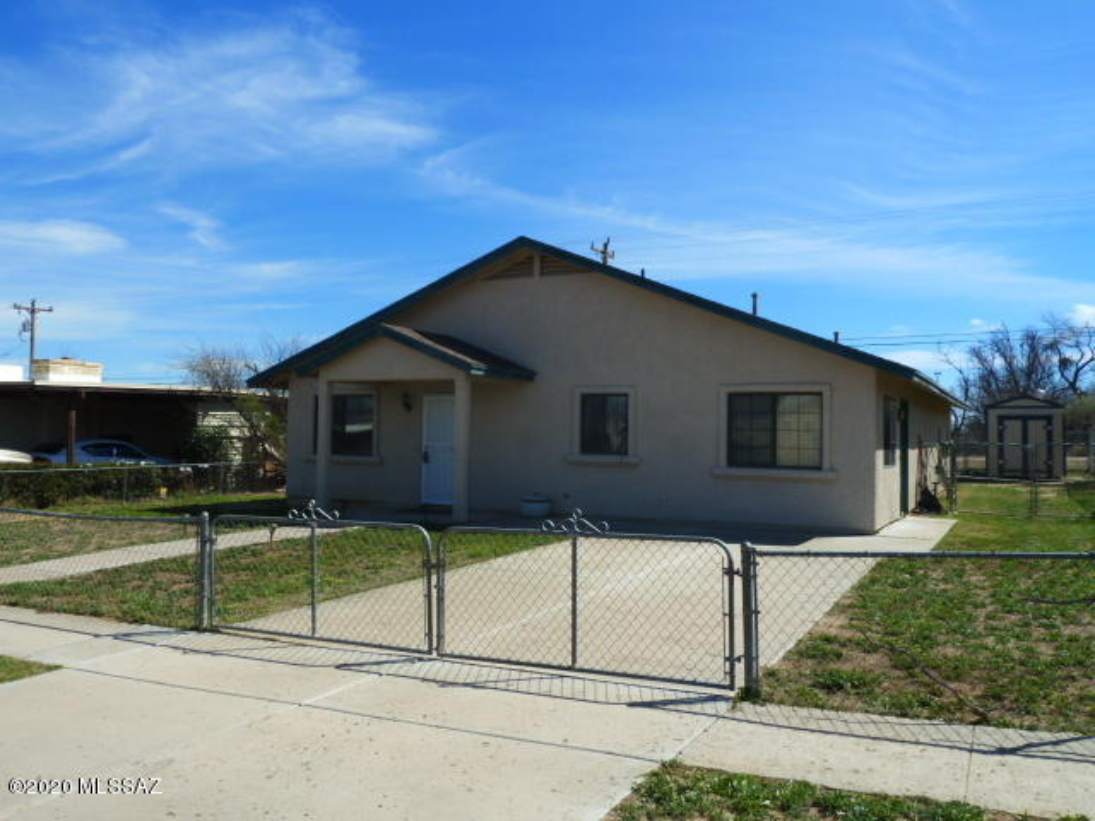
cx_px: 548
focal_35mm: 29
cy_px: 410
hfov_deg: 61.7
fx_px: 917
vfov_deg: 48.2
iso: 80
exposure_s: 1/500
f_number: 5.6
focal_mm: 4.7
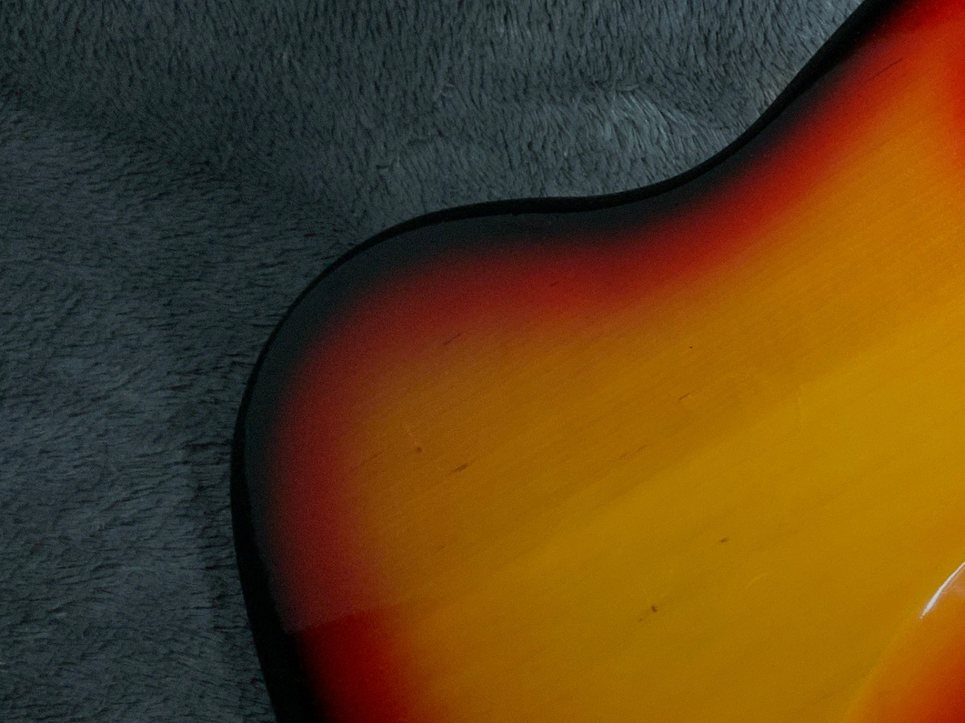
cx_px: 1108
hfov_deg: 25.4
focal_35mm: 70
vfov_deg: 20.9
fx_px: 1951
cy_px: 510
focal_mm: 3
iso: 40
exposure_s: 1/104
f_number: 1.8
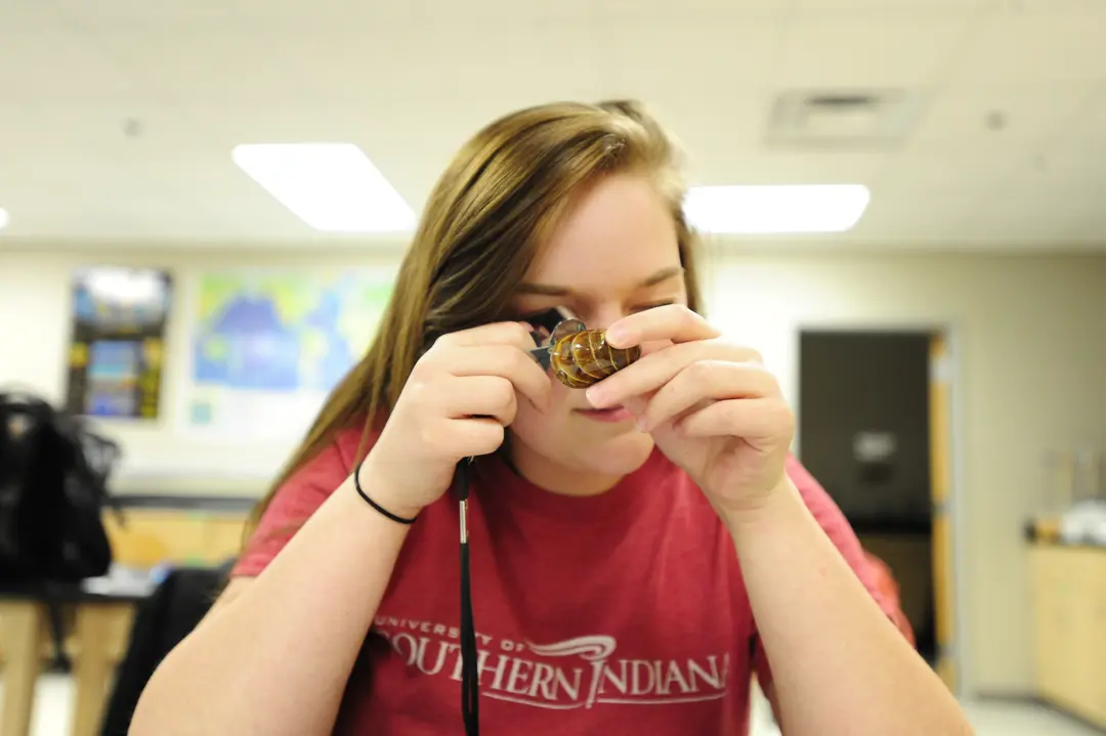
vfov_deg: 37.8
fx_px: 1075
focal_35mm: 35
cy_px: 368
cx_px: 553
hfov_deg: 54.5
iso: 2000
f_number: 2.8
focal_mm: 35
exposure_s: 1/200
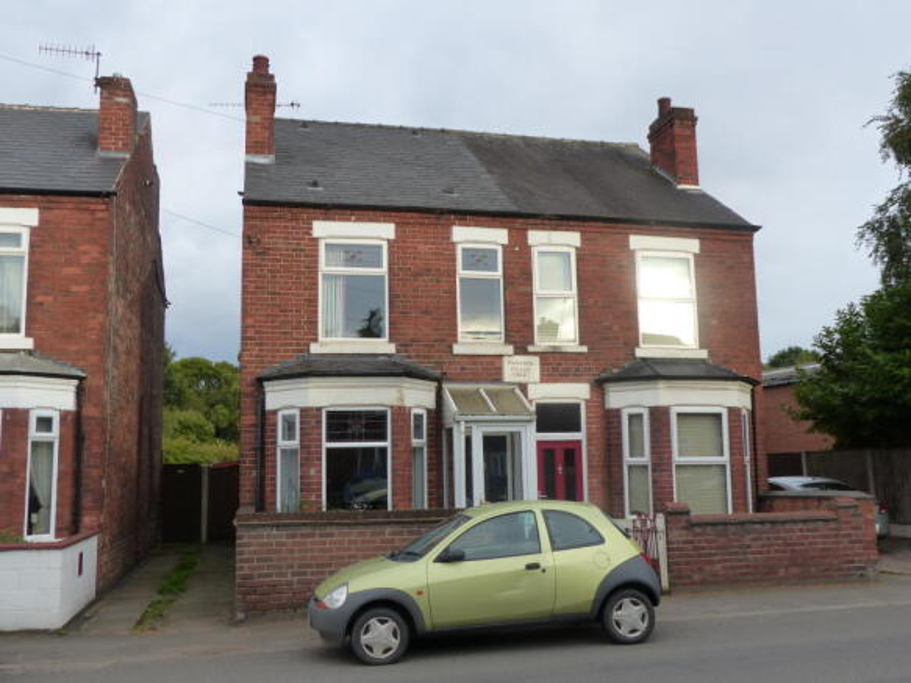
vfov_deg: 42.9
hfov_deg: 55.4
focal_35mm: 33
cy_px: 342
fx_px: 868
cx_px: 456
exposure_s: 1/160
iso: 160
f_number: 4
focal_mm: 5.9
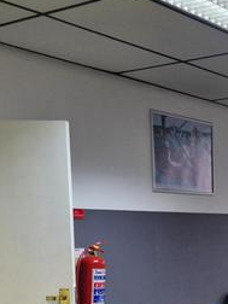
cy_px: 277
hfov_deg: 19.6
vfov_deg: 25.8
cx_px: 229
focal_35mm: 73
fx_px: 641
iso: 400
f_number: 1.8
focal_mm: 5.54
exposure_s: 1/100
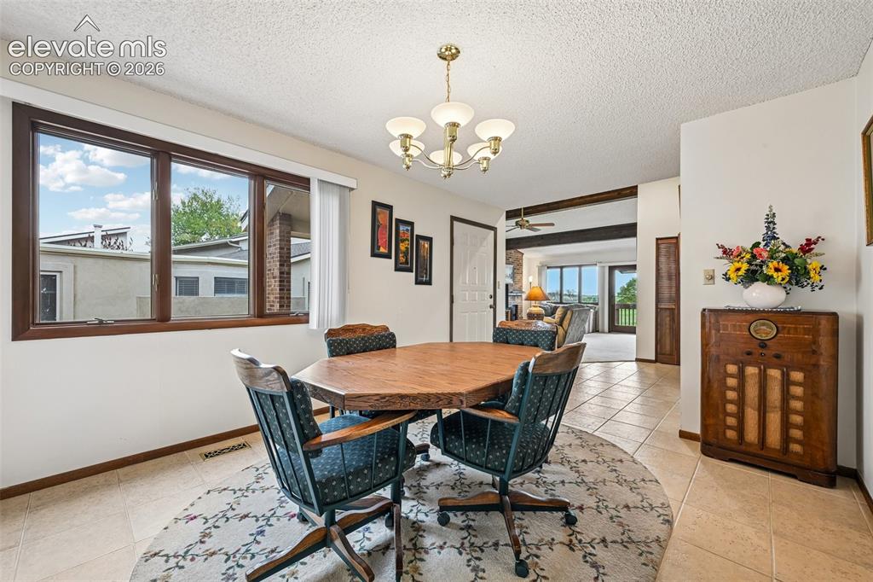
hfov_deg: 104.3
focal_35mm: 14
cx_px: 436
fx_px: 339
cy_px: 291
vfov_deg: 81.2
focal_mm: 14
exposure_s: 1/15
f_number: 11
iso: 360
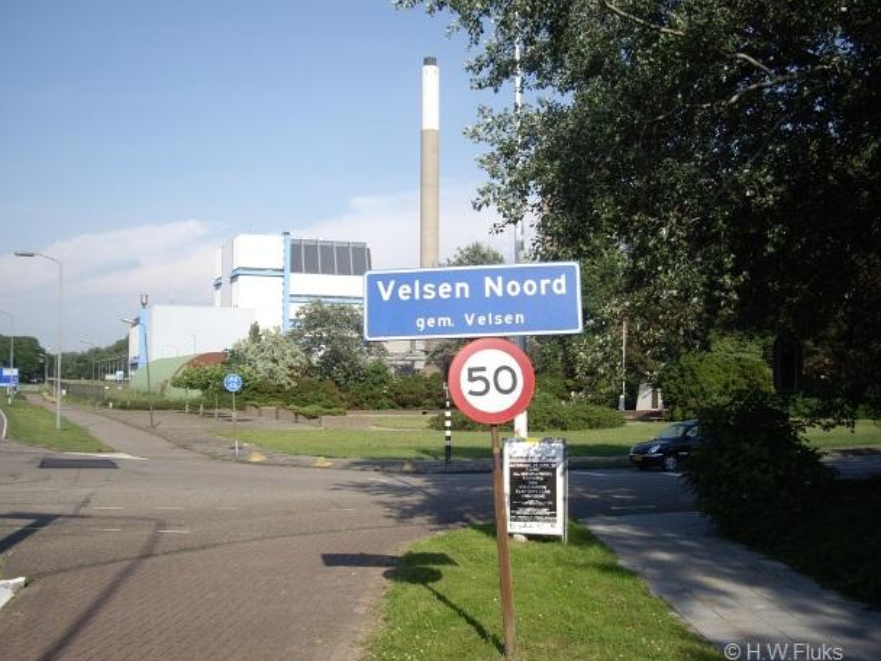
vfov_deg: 36.0
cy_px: 322
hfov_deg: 46.8
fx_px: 1018
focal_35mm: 40
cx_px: 427
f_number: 2.8
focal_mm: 7.9
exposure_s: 1/1000
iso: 64
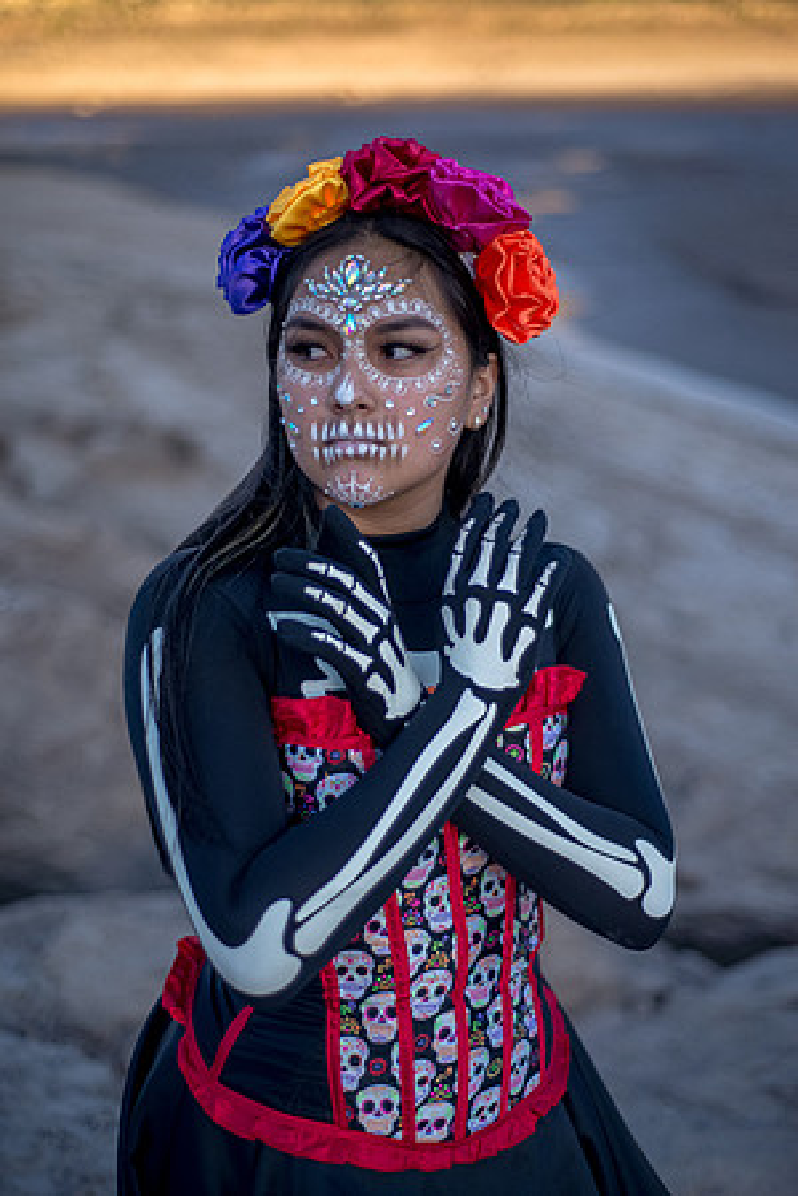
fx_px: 1662
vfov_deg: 39.6
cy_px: 598
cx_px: 399
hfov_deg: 27.0
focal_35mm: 50
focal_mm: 50
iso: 100
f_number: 1.8
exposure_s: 1/4000
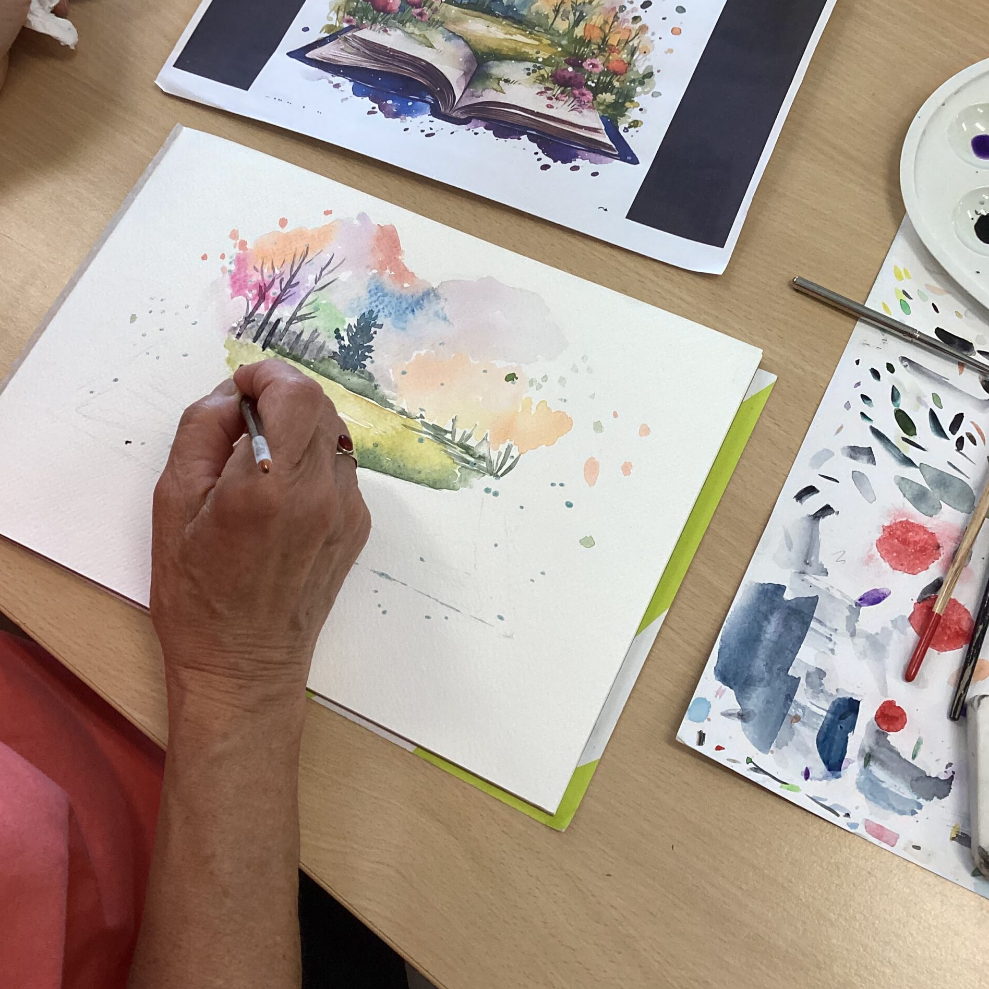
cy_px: 435
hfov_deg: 44.9
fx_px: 1196
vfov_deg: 44.8
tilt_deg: -67.3
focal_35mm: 37
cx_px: 490
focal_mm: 3.3
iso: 64
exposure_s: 1/120
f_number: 2.4
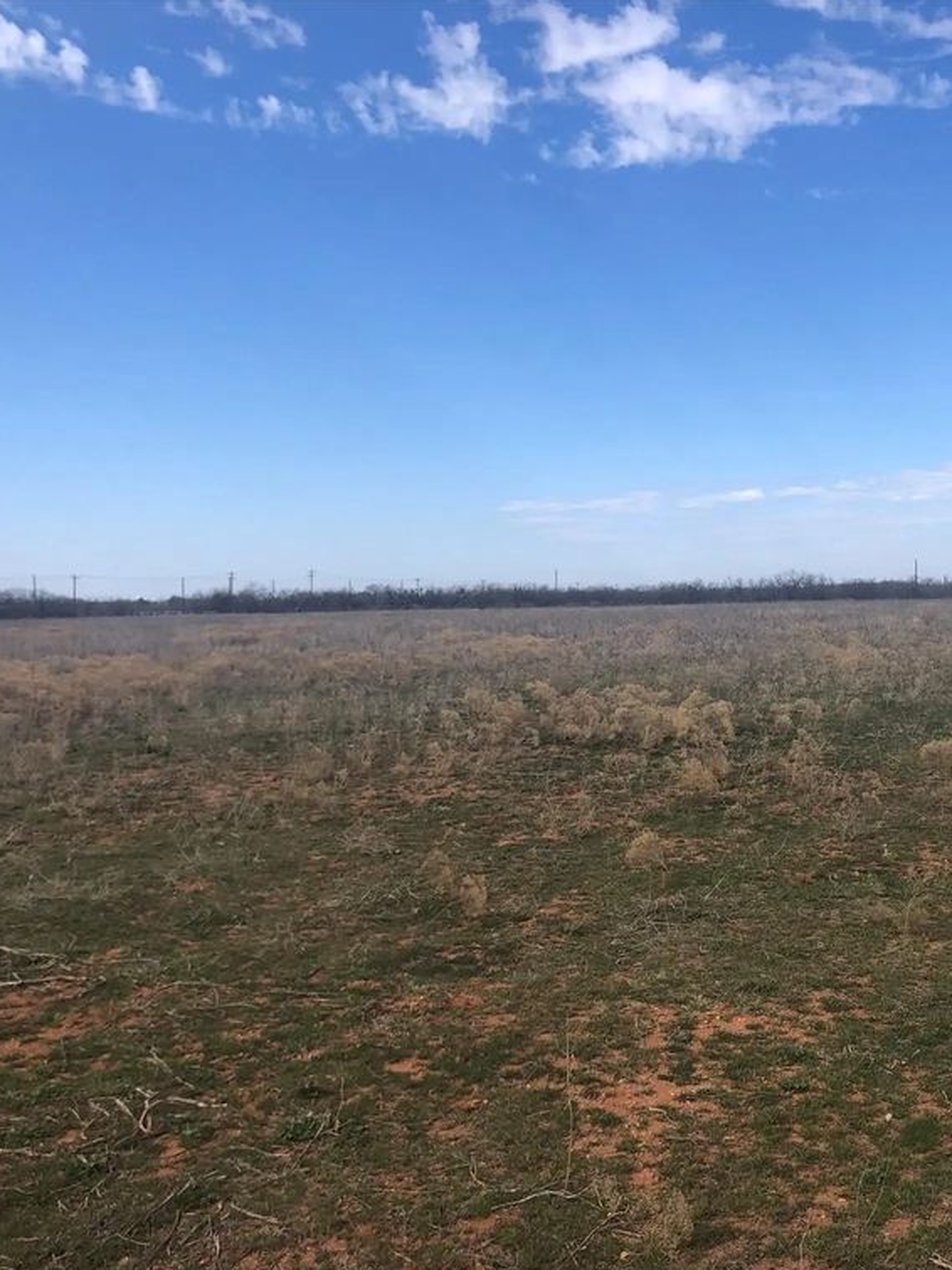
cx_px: 711
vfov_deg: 49.0
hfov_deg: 36.8
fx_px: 1394
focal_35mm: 38
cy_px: 644
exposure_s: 1/1946
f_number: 1.8
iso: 20
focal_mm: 4
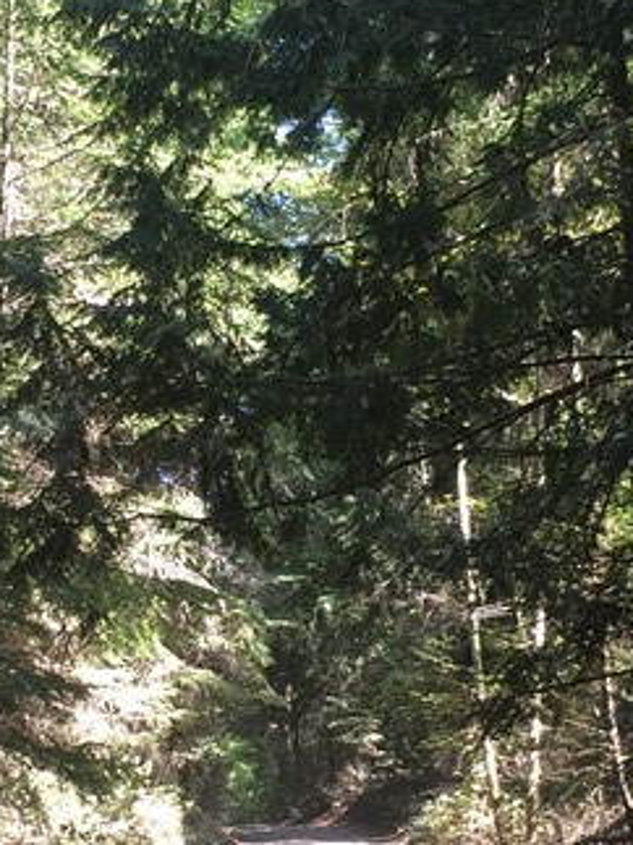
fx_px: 2245
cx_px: 118
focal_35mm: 92
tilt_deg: +14.4
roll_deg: +0.6
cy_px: 492
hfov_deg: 15.9
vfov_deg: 21.3
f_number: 2.2
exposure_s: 1/60
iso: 32
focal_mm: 4.15
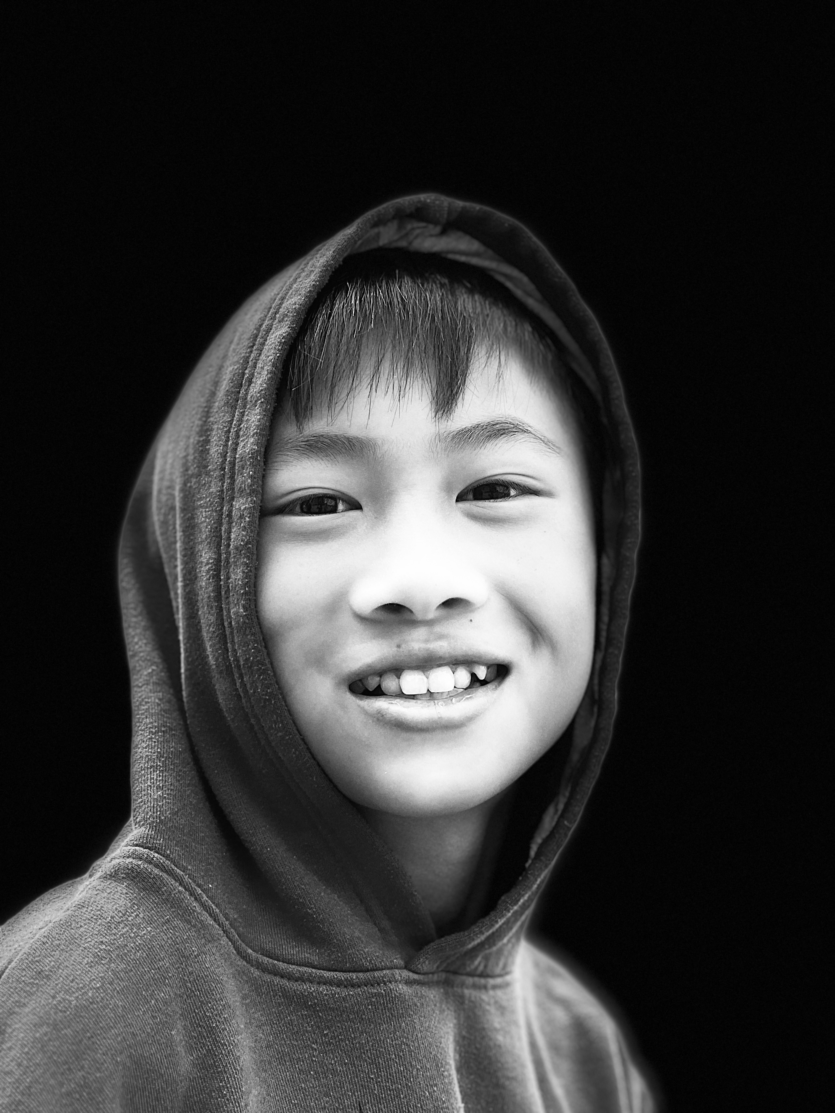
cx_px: 418
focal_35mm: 77
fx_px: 2477
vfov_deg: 25.3
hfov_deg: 19.1
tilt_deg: +6.9
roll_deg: -5.1
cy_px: 556
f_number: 2.8
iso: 32
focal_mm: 9
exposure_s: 1/323
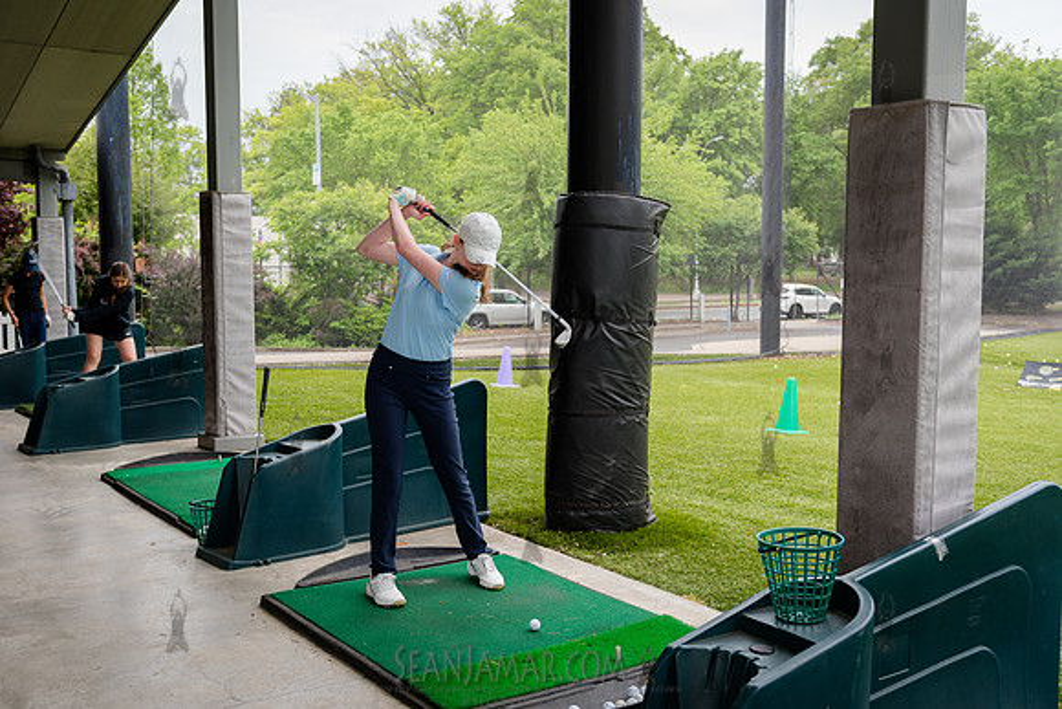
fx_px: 1078
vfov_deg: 36.4
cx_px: 531
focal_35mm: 37
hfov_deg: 52.5
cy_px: 354
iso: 400
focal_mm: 36
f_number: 3.5
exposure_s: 1/160
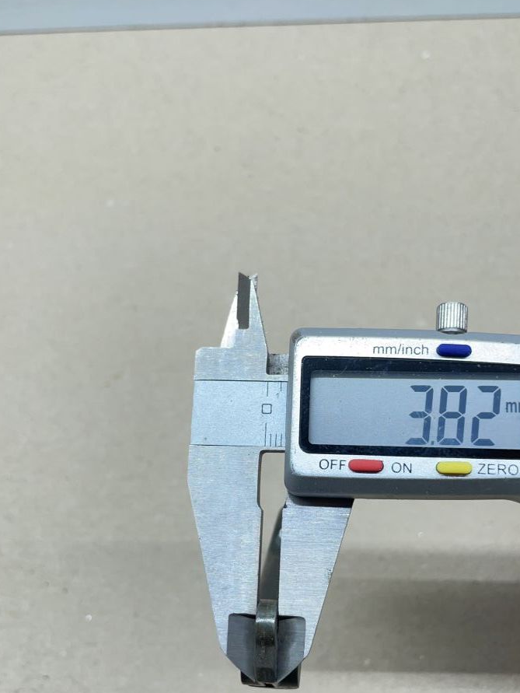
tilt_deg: -66.9
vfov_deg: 52.2
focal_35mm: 35
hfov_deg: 40.6
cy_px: 418
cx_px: 305
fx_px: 701
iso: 64
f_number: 1.6
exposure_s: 1/100
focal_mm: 4.2
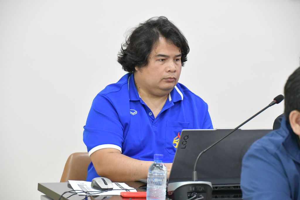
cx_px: 150
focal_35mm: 150
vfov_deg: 9.2
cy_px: 100
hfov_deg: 13.7
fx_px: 1250
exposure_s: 1/125
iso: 8000
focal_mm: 100
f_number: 5.6
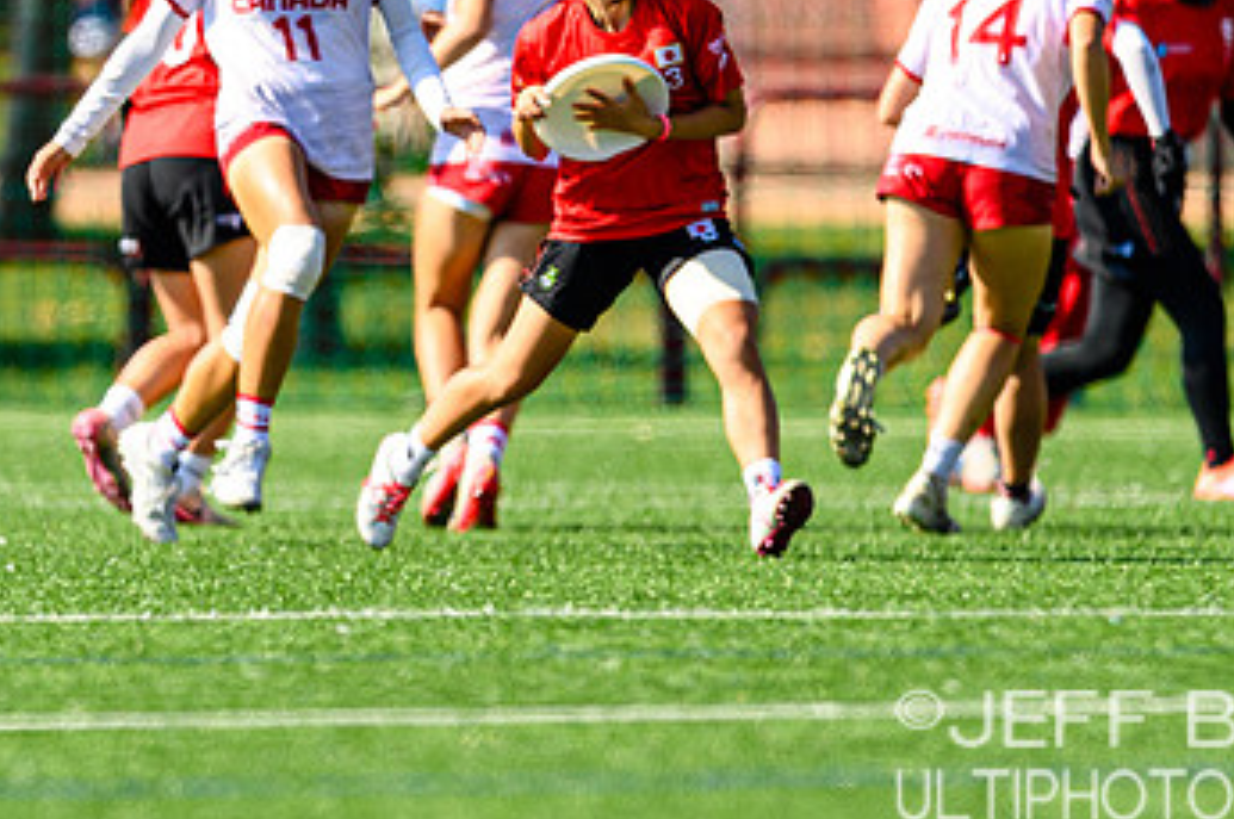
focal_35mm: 1056
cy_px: 381
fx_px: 36146
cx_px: 565
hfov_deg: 2.0
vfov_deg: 1.3
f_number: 3.2
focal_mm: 400
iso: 100
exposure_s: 1/1250
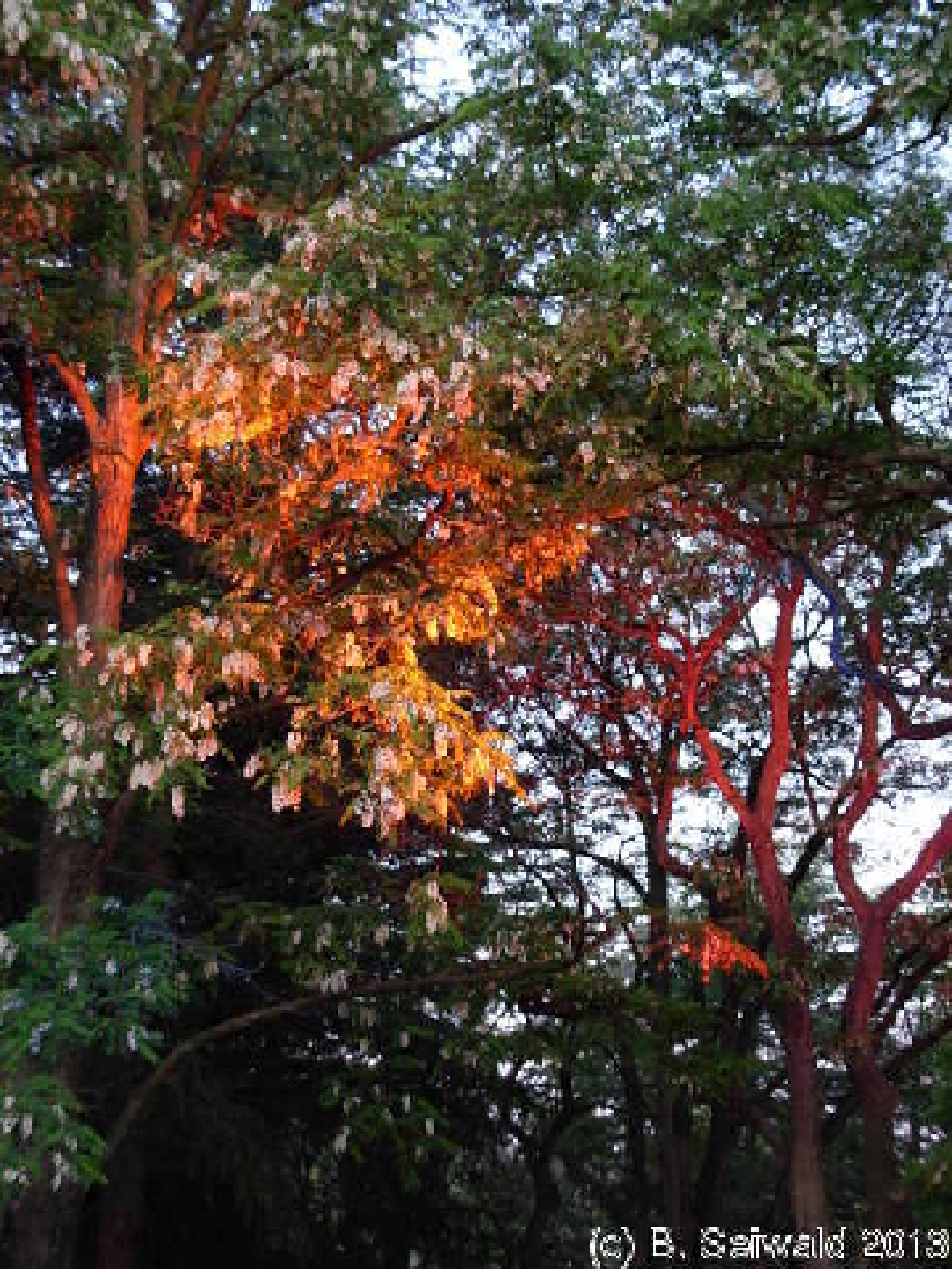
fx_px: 2347
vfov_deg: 30.3
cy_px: 634
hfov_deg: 22.9
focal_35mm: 64
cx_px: 476
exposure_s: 1/5.6
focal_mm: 10.5
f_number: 3.4
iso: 118
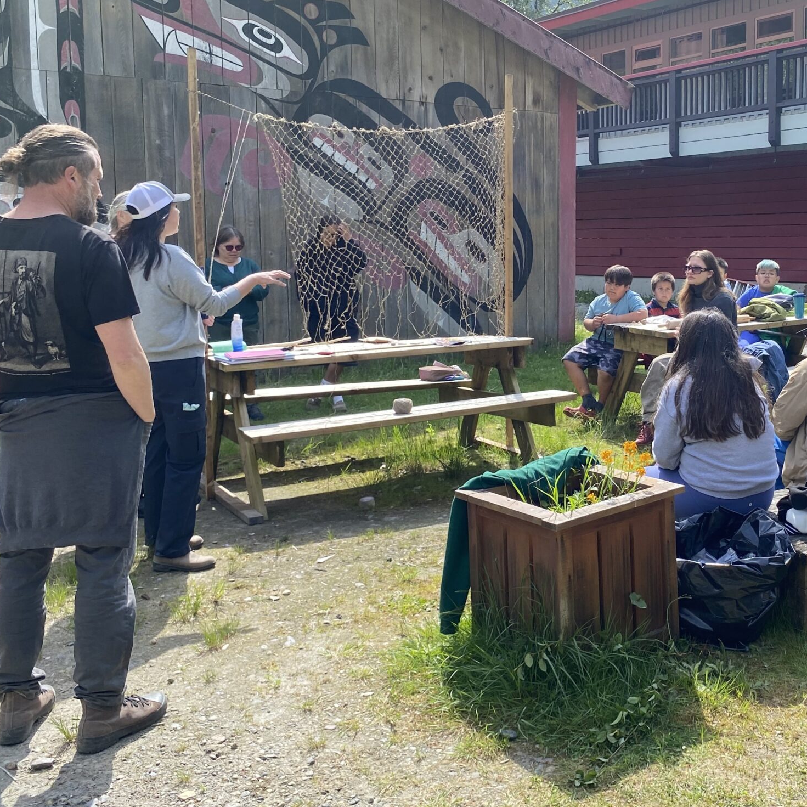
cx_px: 624
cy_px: 342
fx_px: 1055
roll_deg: -0.2
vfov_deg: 41.7
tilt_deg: -5.7
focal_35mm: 40
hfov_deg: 40.4
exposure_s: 1/845
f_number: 1.8
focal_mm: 4.25
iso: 32
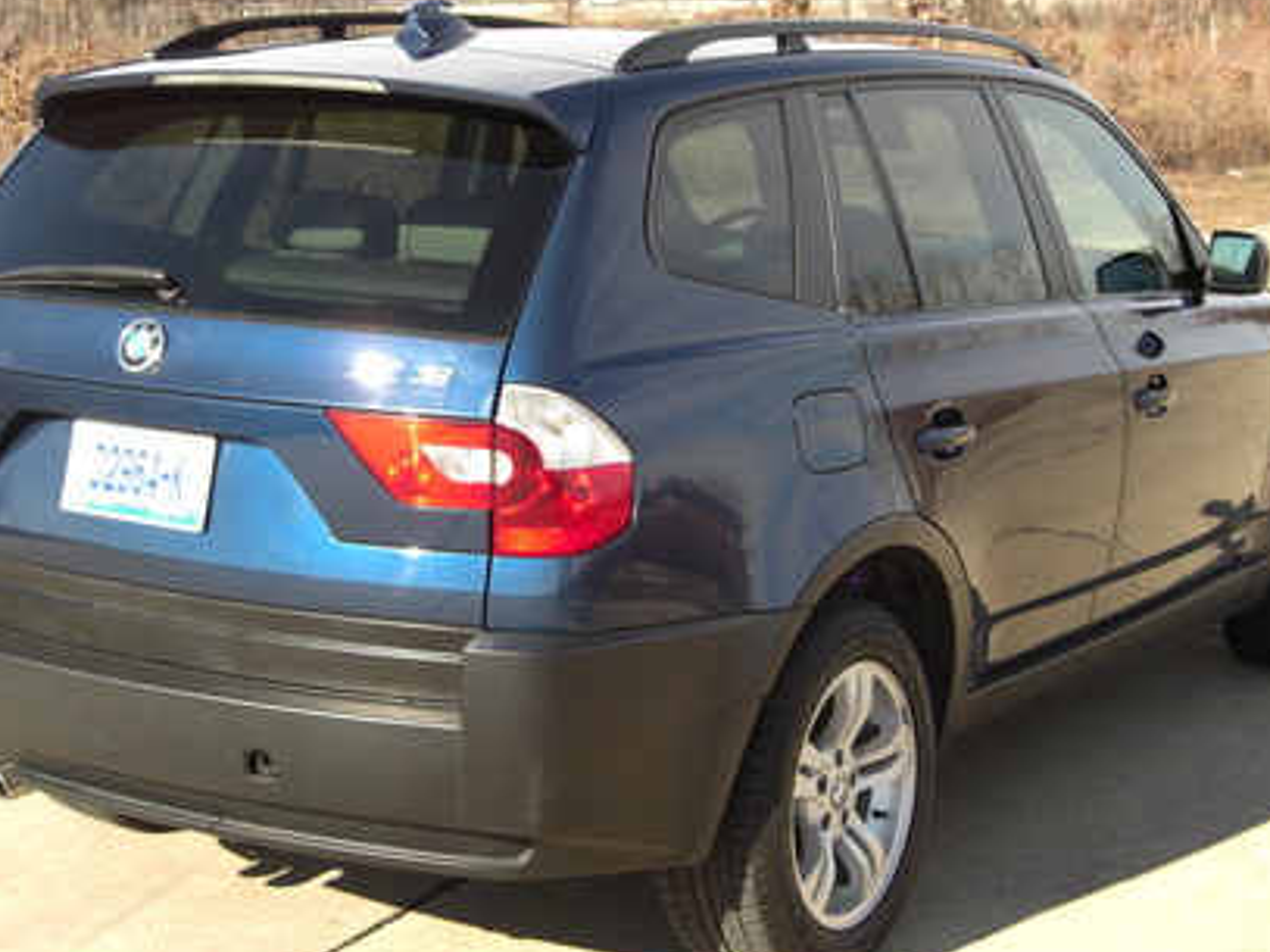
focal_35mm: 70
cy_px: 485
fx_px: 2567
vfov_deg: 21.0
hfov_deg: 27.8
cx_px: 649
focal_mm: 11.8
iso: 80
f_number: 3.6
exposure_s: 1/400
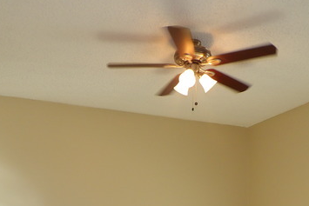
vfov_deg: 28.2
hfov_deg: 43.5
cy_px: 204
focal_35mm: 45
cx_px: 169
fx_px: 386
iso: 100
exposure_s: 1/49
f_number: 3.2
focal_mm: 4.3
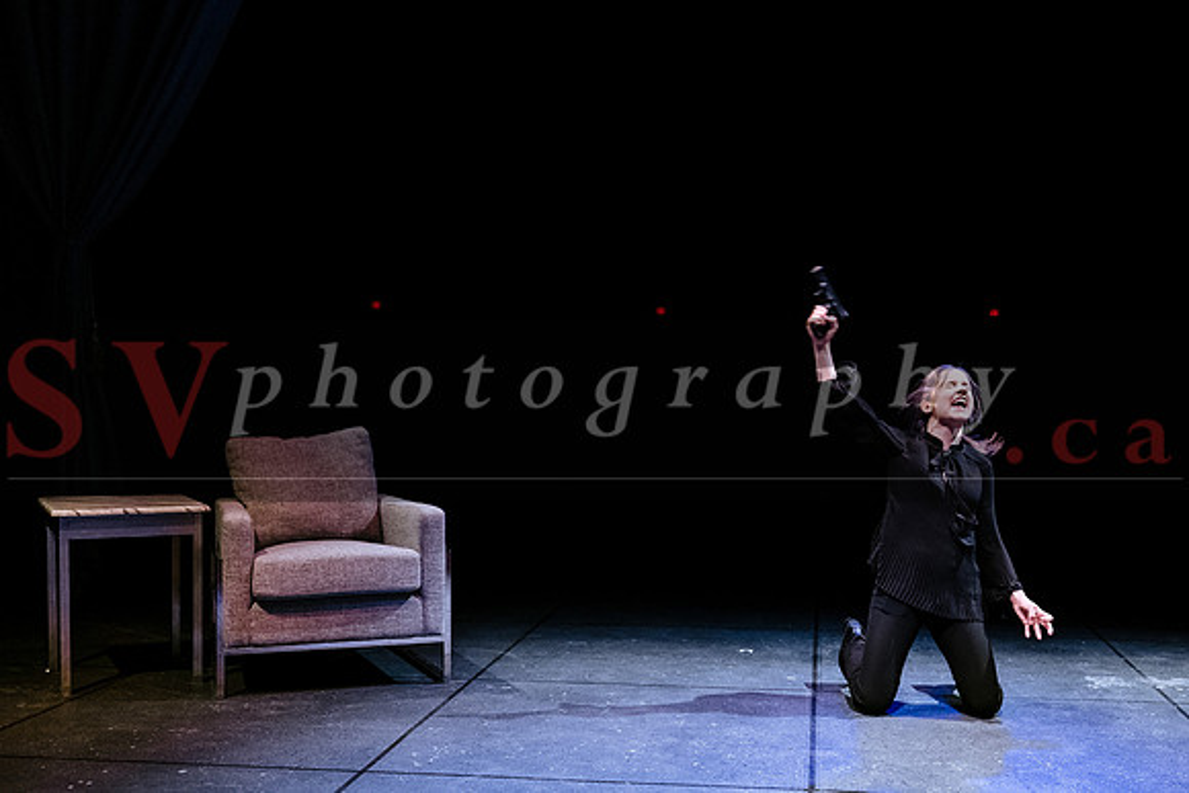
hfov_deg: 45.8
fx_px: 1405
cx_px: 671
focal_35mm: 43
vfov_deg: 31.4
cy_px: 482
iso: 1600
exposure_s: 1/200
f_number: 2.8
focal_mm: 35
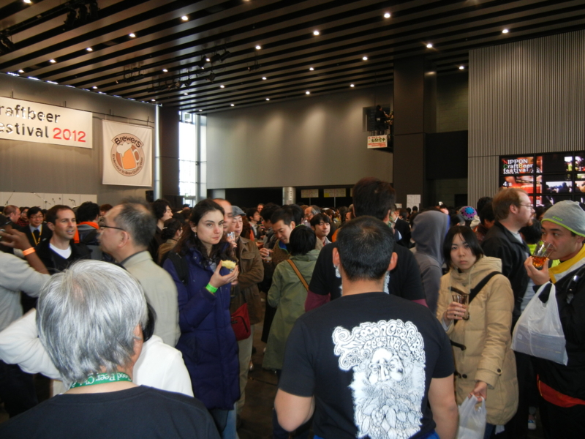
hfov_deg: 60.0
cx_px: 292
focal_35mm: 30
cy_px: 220
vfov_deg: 46.8
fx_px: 507
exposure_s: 1/30
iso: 200
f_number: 3.5
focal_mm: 5.4
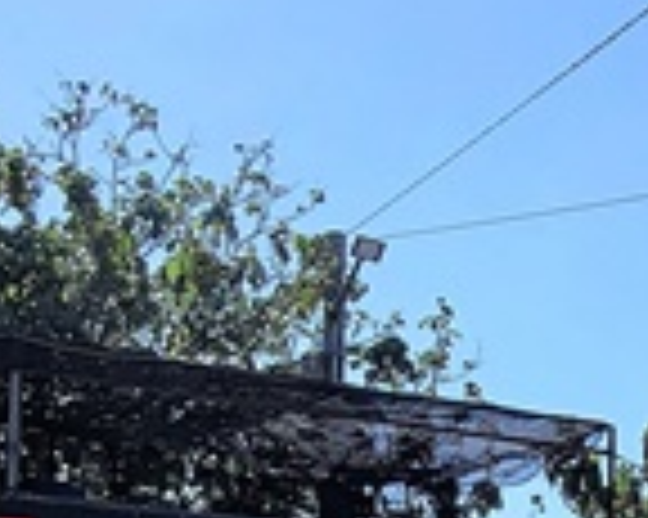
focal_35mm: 88
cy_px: 694
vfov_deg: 16.4
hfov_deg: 21.3
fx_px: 1687
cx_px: 562
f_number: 2.2
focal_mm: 2.2
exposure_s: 1/2192
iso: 50
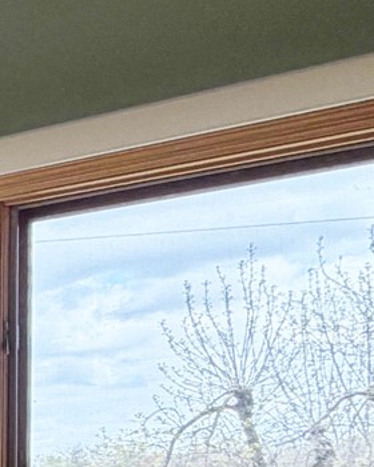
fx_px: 1107
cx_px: -705
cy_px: 546
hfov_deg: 11.8
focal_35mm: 80
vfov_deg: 22.2
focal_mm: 2.22
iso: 64
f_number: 2.2
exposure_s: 1/120
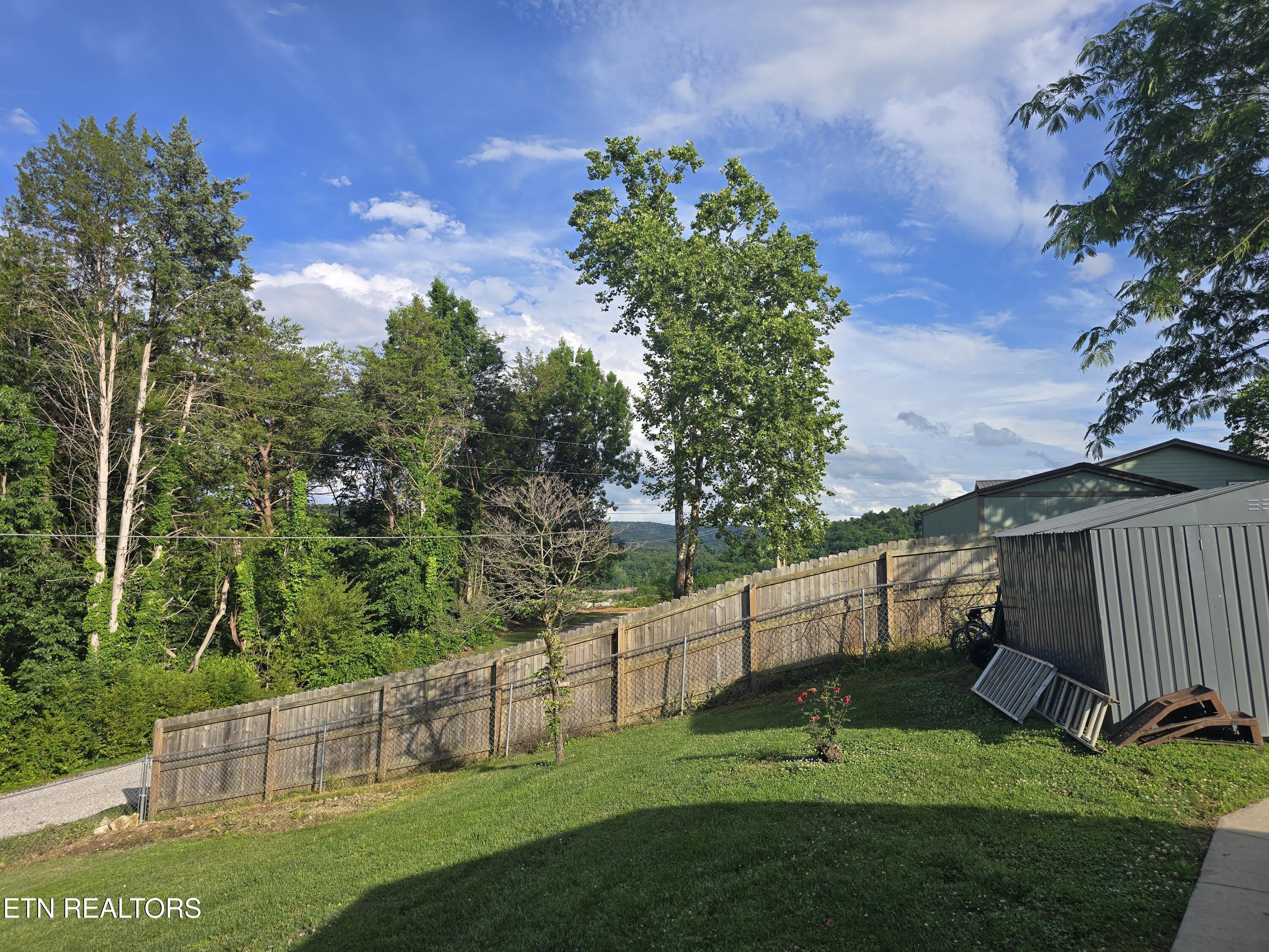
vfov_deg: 58.9
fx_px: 843
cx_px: 634
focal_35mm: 23
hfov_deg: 73.9
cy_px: 476
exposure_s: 1/650
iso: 12
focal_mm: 6.3
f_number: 1.7
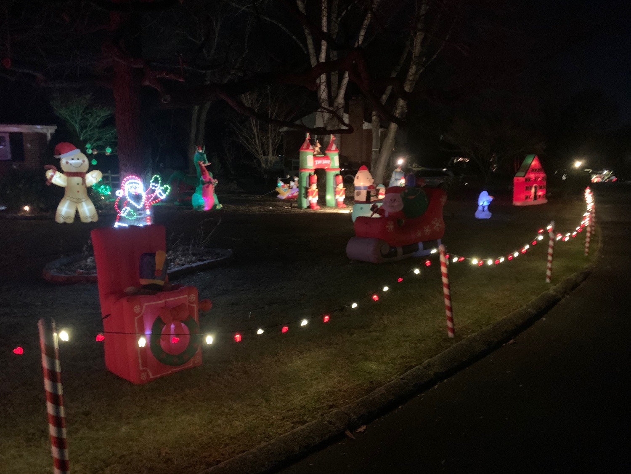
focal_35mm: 26
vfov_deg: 53.1
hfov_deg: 67.3
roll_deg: +0.8
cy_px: 237
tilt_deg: -9.9
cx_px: 316
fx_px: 474
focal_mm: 4.25
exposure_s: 1/15
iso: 1600
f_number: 1.8
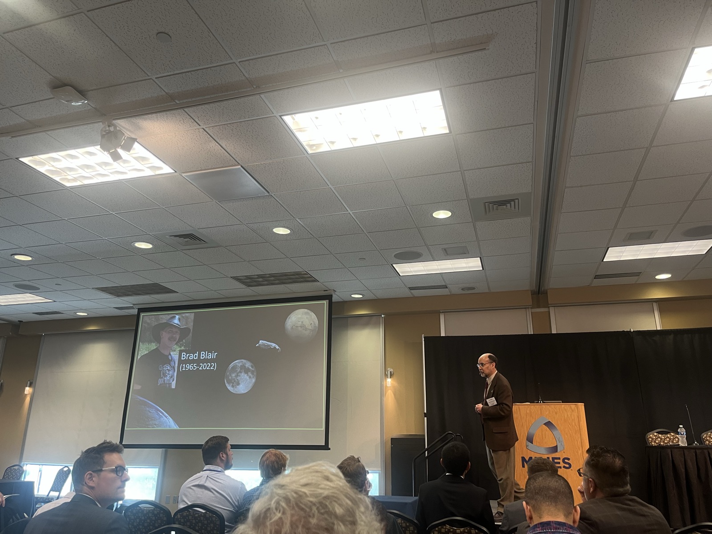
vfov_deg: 53.1
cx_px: 356
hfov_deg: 67.3
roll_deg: -1.0
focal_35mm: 26
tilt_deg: +18.5
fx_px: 535
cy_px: 267
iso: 80
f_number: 1.6
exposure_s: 1/60
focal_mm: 5.1
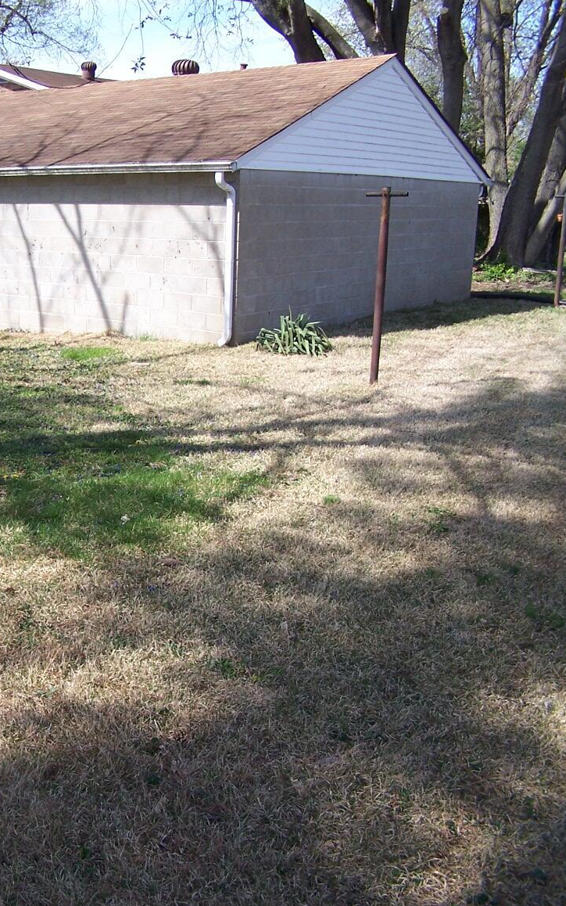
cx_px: 95
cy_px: 454
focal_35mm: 54
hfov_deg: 23.5
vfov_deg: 37.5
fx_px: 1332
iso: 80
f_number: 2.8
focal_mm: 6.3
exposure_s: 1/500
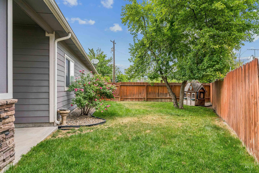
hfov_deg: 82.3
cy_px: 86
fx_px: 148
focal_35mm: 21
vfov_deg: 60.4
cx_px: 130
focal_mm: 20.6
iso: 400
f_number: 13
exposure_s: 1/60
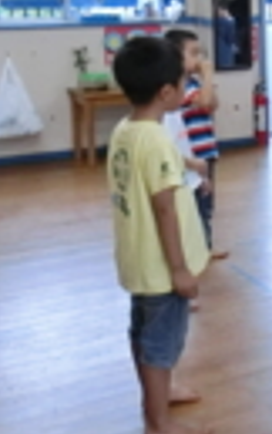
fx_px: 969
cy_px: 114
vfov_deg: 24.9
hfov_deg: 13.8
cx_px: 527
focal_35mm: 82
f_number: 3.5
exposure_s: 1/100
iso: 400
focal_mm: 4.5
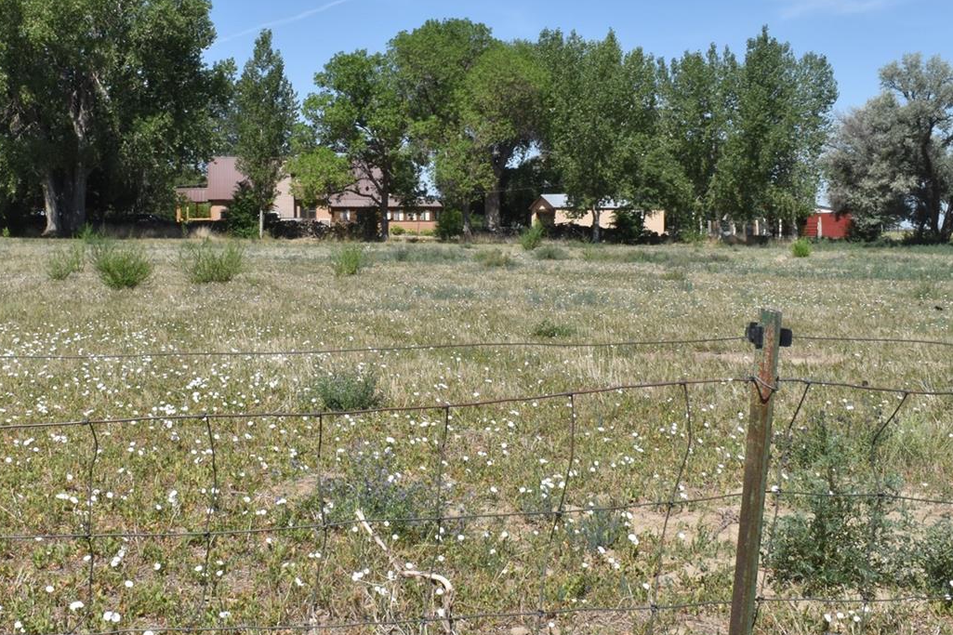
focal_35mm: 50
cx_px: 400
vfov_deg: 27.1
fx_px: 1318
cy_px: 270
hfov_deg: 39.7
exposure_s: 1/200
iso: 400
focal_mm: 21
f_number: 25
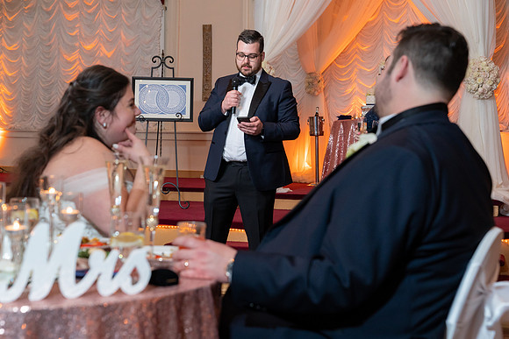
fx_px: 779
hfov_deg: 36.2
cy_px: 170
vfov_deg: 24.6
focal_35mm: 55
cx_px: 246
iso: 2000
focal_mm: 51
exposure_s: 1/100
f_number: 4
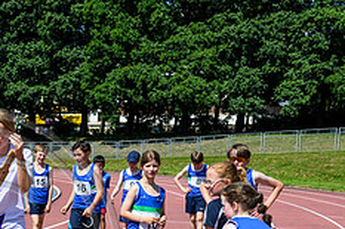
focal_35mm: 81
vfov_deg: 16.3
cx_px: -31
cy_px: 258
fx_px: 776
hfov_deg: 23.6
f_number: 5.6
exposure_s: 1/1000
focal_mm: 32.5
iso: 200
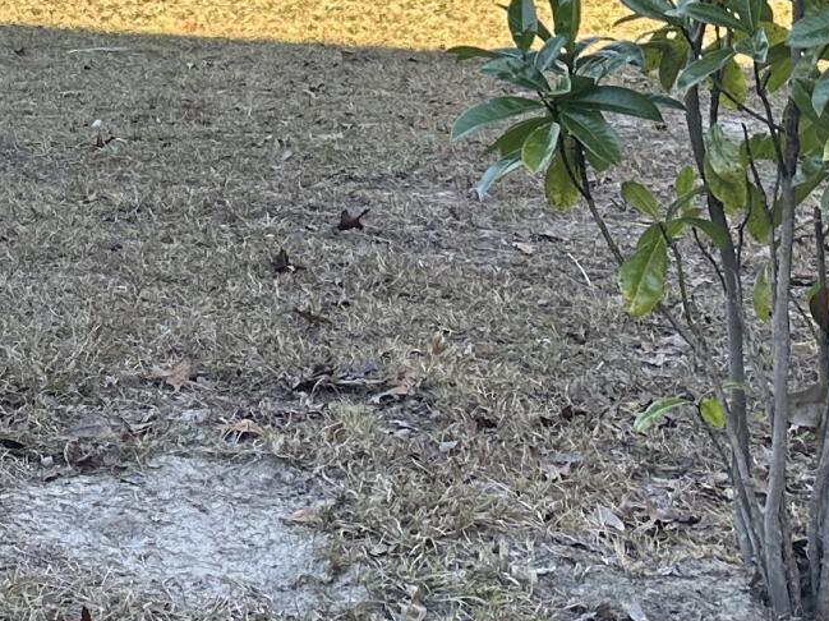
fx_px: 2657
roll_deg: -0.6
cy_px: 4
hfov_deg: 16.1
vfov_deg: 13.2
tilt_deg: -7.7
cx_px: -457
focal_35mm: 111
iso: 80
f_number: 1.78
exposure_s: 1/398
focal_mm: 6.86
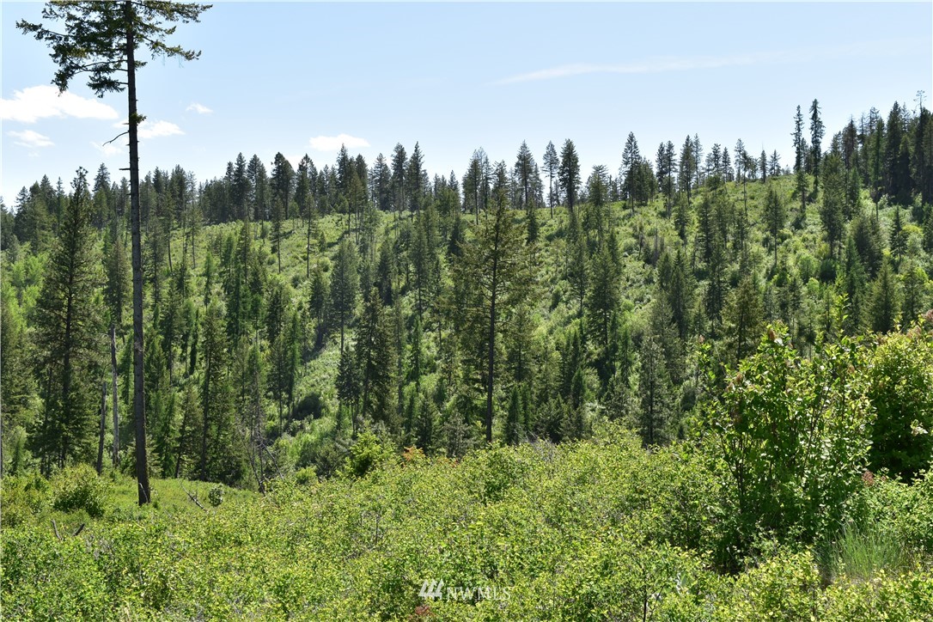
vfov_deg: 28.9
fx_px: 1205
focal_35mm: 46
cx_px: 466
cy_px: 311
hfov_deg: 42.3
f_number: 11
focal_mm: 31
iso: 400
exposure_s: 1/400
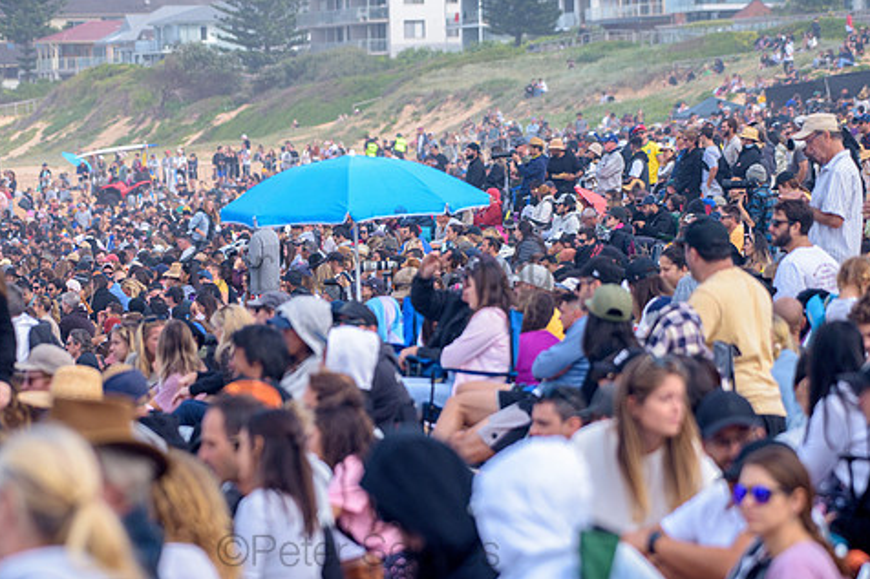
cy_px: 247
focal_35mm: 244
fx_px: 5894
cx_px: 358
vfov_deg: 5.6
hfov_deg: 8.4
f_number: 5.6
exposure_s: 1/2000
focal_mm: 200
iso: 450
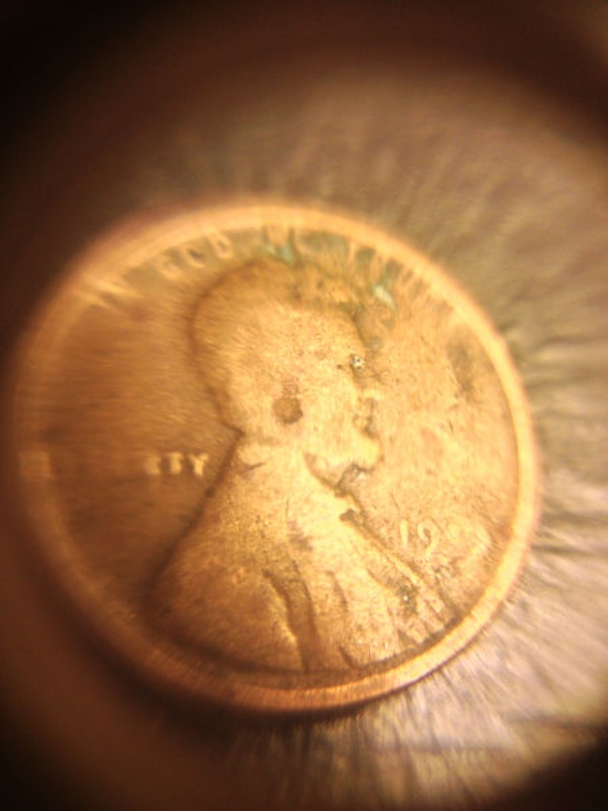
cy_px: 406
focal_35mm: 35
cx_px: 304
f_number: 2.4
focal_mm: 4.28
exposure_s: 1/24
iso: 50
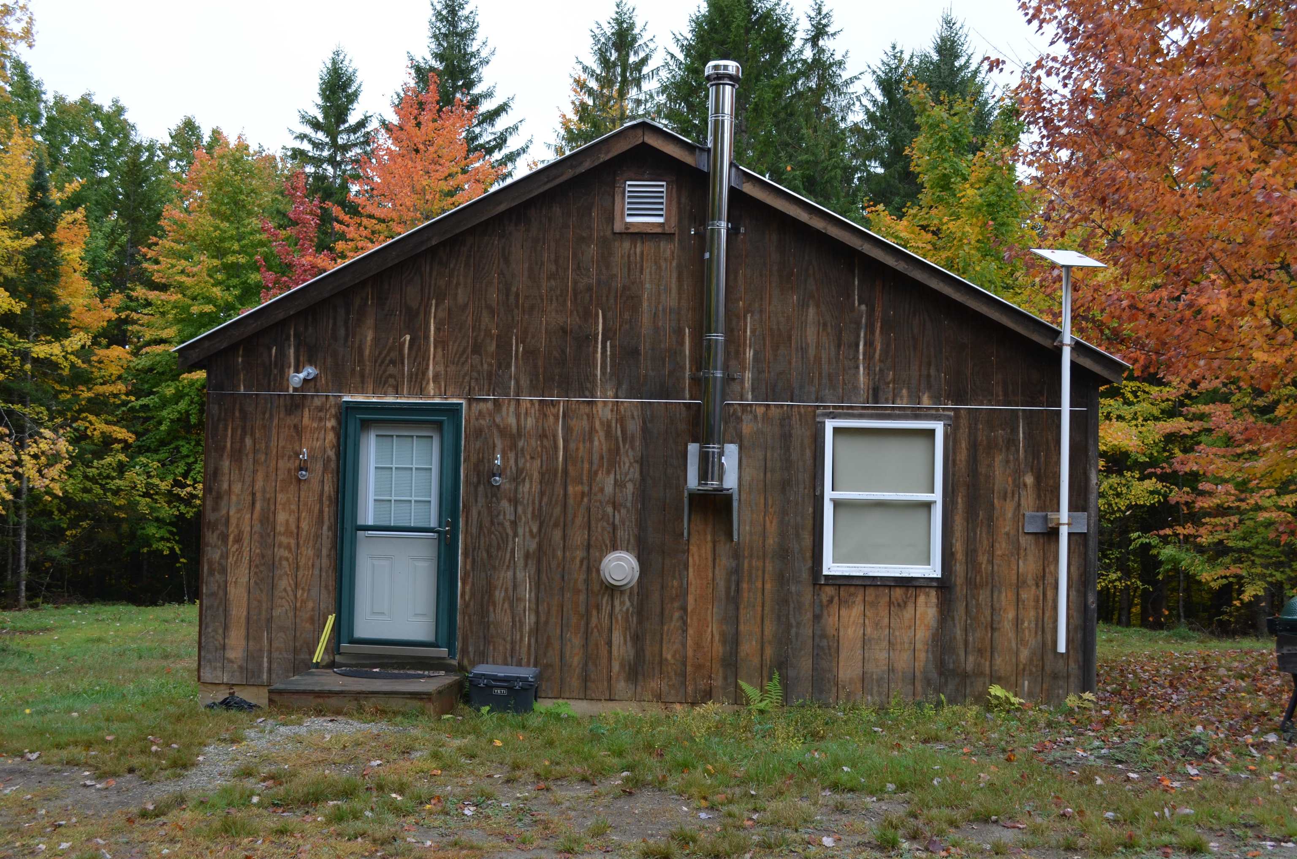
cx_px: 648
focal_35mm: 33
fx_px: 1186
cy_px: 430
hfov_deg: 57.3
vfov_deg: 39.8
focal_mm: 22
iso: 200
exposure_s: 1/160
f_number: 6.3
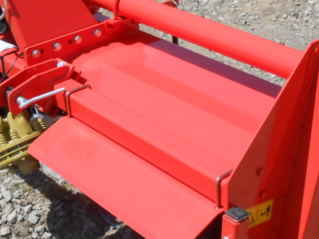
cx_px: 108
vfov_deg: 18.1
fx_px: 746
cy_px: 66
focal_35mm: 81
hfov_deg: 24.0
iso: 80
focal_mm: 6.8
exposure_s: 1/500
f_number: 4.2
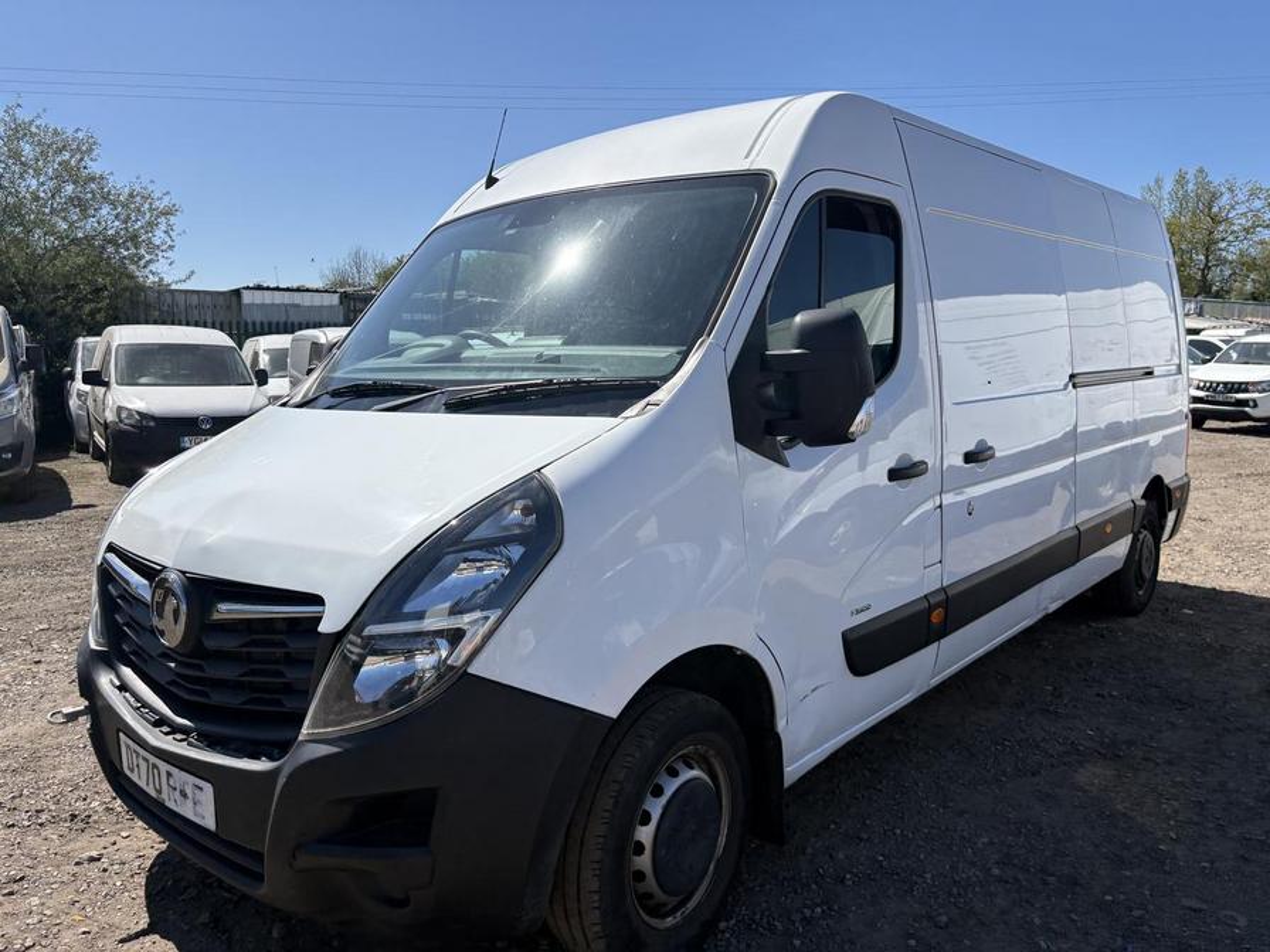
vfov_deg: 53.1
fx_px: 954
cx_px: 635
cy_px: 476
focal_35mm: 26
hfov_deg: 67.3
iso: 50
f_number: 1.6
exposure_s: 1/3623
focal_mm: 5.96
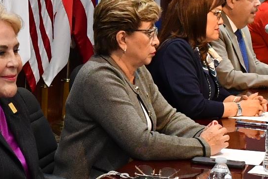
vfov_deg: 9.9
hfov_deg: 14.7
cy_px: 100
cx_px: 12
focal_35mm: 138
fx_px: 1027
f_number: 5.6
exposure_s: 1/100
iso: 1250
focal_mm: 18
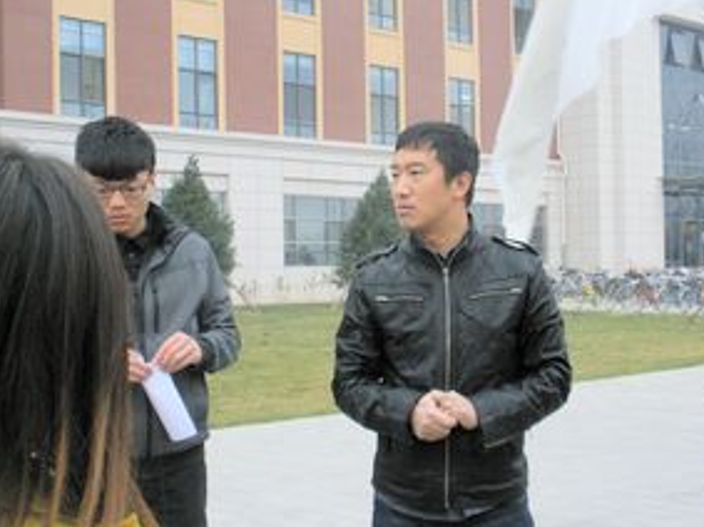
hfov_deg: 34.8
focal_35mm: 55
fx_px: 1118
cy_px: 247
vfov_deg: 26.5
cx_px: 428
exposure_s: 1/25
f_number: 3.5
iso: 64
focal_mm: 6.6
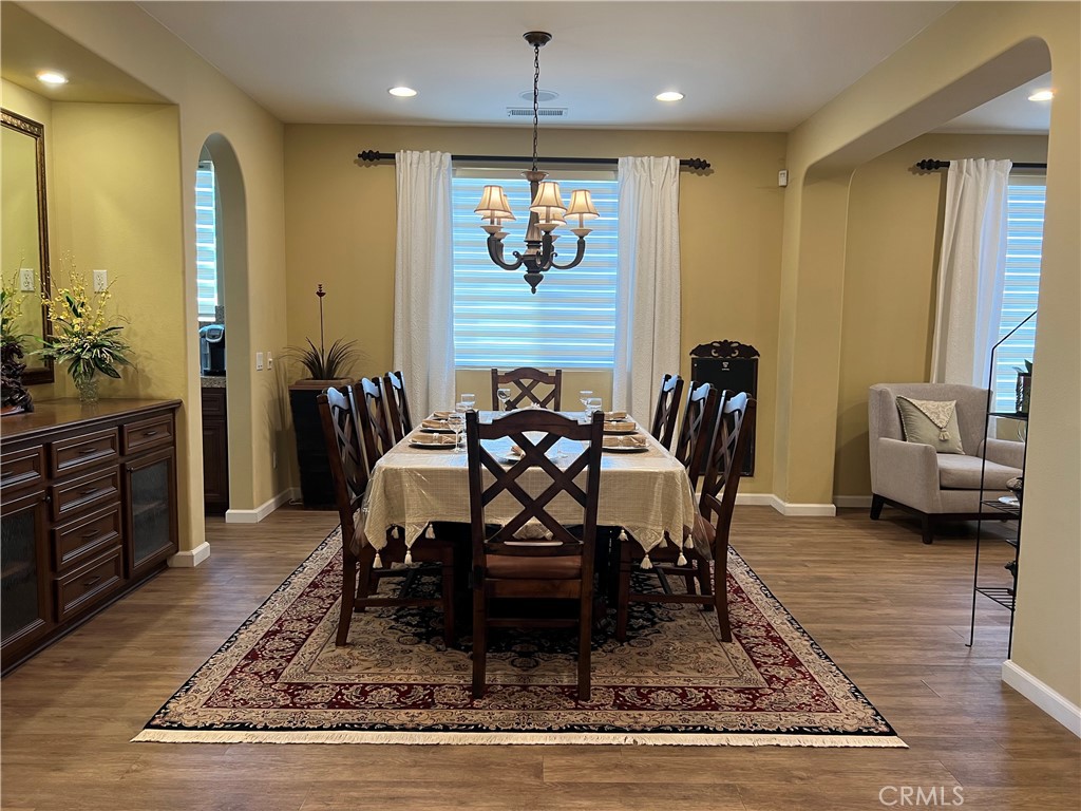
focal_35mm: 26
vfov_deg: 53.1
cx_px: 540
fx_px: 812
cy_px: 406
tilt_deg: -6.0
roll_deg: -1.2
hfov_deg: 67.3
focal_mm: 5.7
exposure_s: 1/60
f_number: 1.5
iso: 80
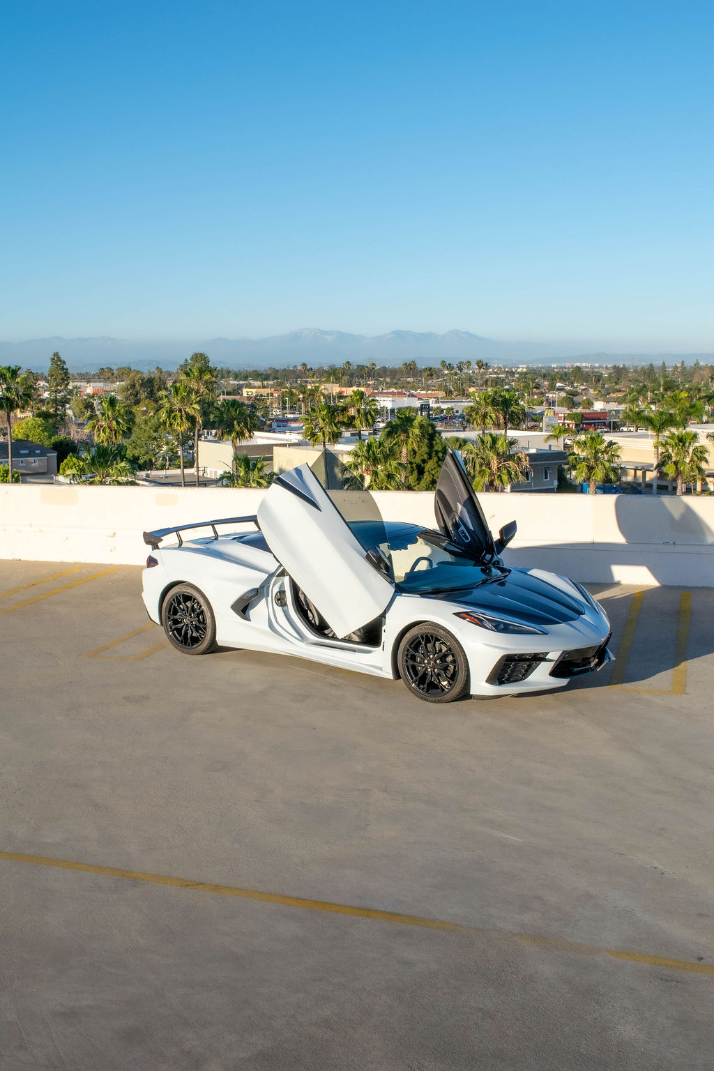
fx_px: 1160
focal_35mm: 39
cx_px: 357
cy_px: 536
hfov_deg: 34.2
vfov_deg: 49.6
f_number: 10
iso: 200
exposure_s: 1/400
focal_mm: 26
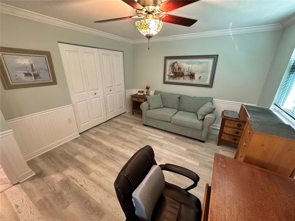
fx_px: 119
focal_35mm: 14
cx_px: 148
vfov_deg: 85.7
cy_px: 110
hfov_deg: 102.1
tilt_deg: -21.0
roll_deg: +0.0
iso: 250
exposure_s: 1/60
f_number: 2.2
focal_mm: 2.22
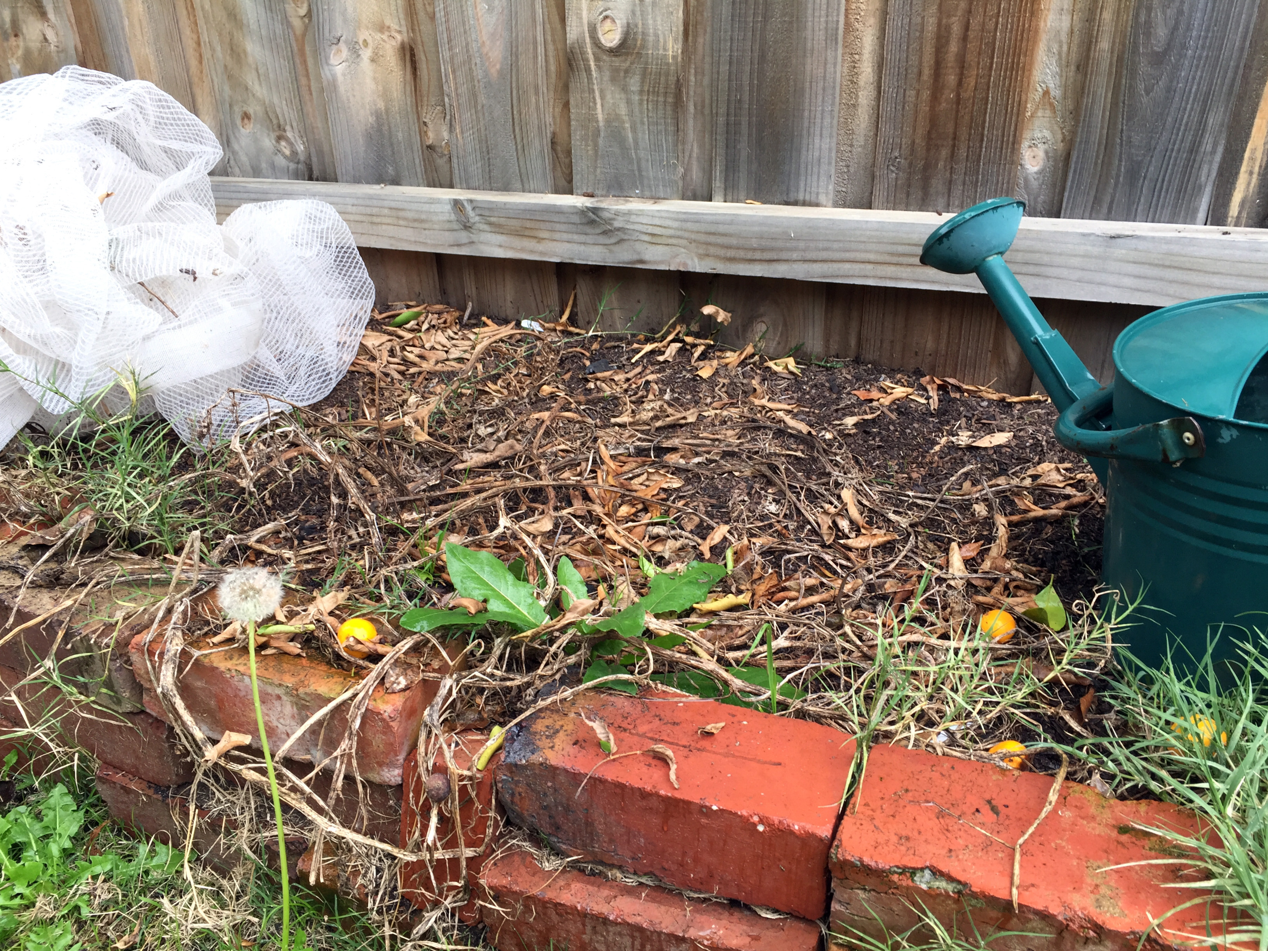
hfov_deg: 61.7
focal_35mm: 29
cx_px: 634
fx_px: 1062
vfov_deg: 48.2
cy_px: 476
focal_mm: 4.15
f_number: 2.2
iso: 32
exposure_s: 1/50
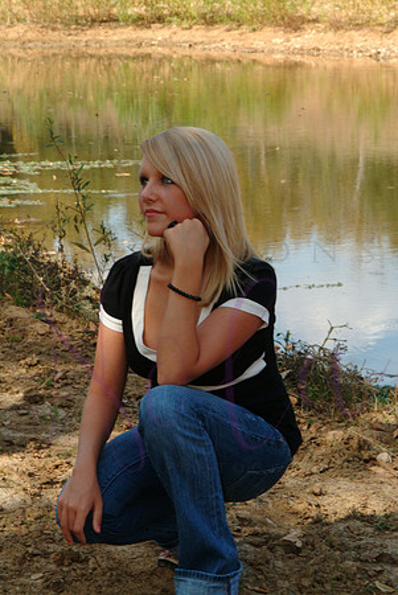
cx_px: 199
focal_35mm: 111
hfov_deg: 12.4
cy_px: 298
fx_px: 1836
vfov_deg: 18.4
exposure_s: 1/125
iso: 400
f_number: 13
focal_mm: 74
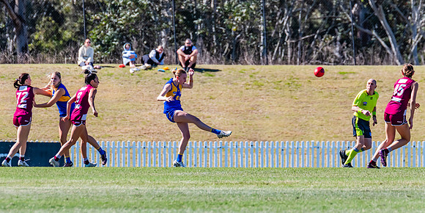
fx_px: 5674
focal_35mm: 517
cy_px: 116
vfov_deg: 2.1
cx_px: 182
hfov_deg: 4.3
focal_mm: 420
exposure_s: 1/1600
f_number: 9
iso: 800
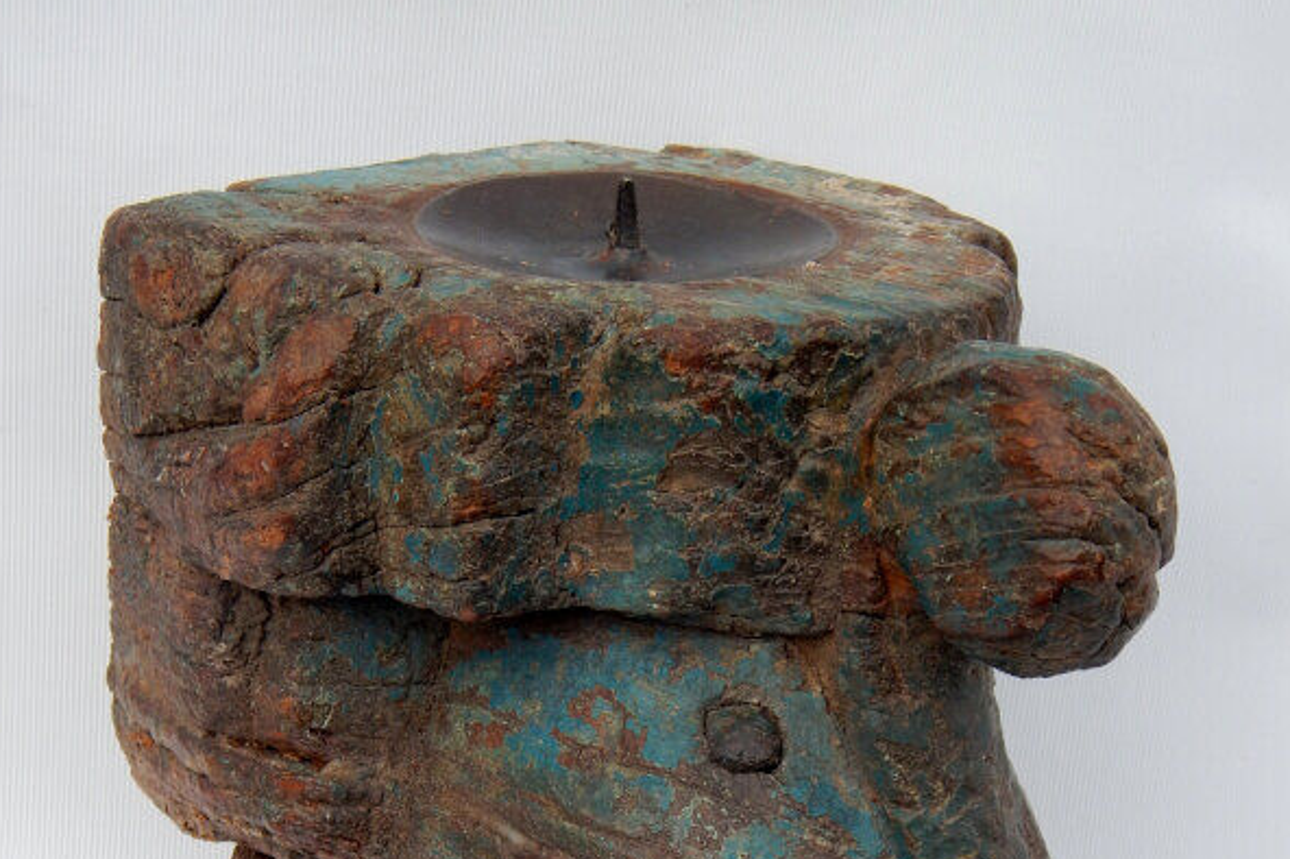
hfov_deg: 29.3
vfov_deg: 19.2
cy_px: 855
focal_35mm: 69
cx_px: 641
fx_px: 2471
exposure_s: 1/400
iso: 125
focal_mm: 8.6
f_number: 3.7
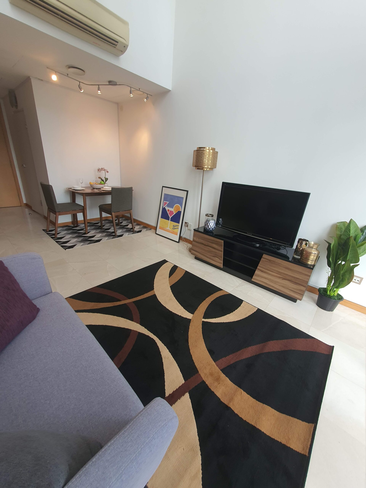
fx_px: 183
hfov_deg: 89.9
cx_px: 183
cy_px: 244
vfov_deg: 106.2
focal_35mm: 13
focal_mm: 1.8
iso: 50
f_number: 2.2
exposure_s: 1/50
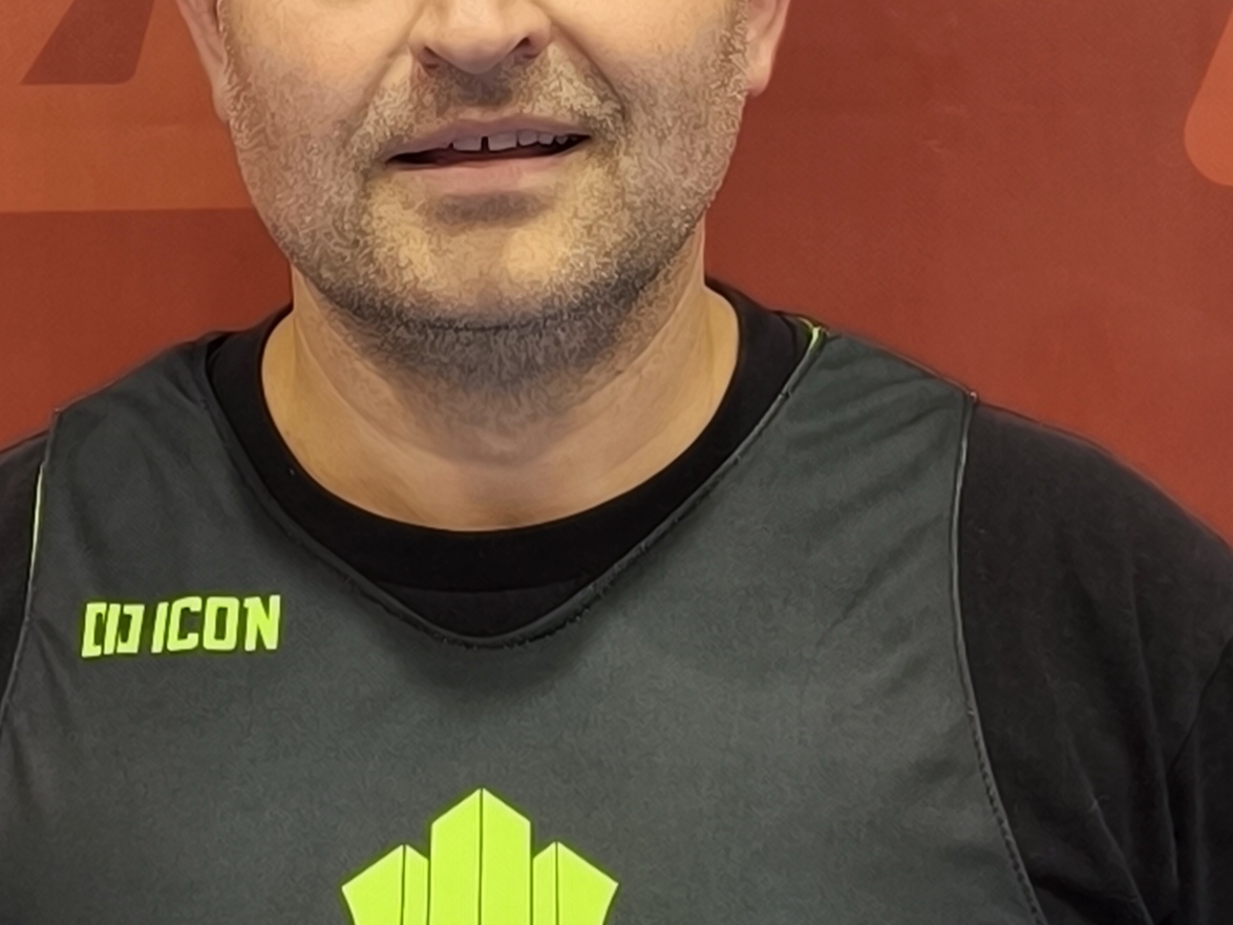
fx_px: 2920
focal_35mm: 82
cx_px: 434
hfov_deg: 23.8
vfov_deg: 18.0
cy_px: 577
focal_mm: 6.92
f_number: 1.9
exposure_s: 1/50
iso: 200
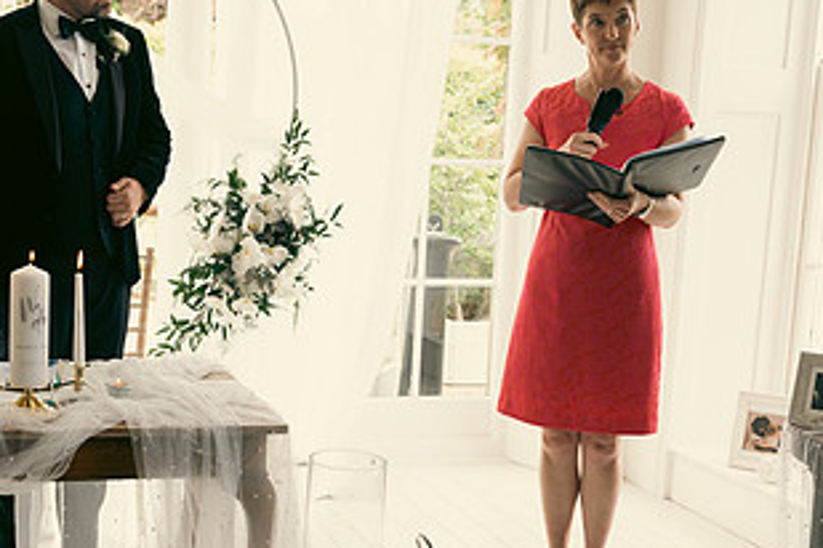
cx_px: 253
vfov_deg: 21.9
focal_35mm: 62
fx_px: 1417
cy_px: 289
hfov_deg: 32.0
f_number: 3.5
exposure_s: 1/160
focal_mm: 33
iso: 125
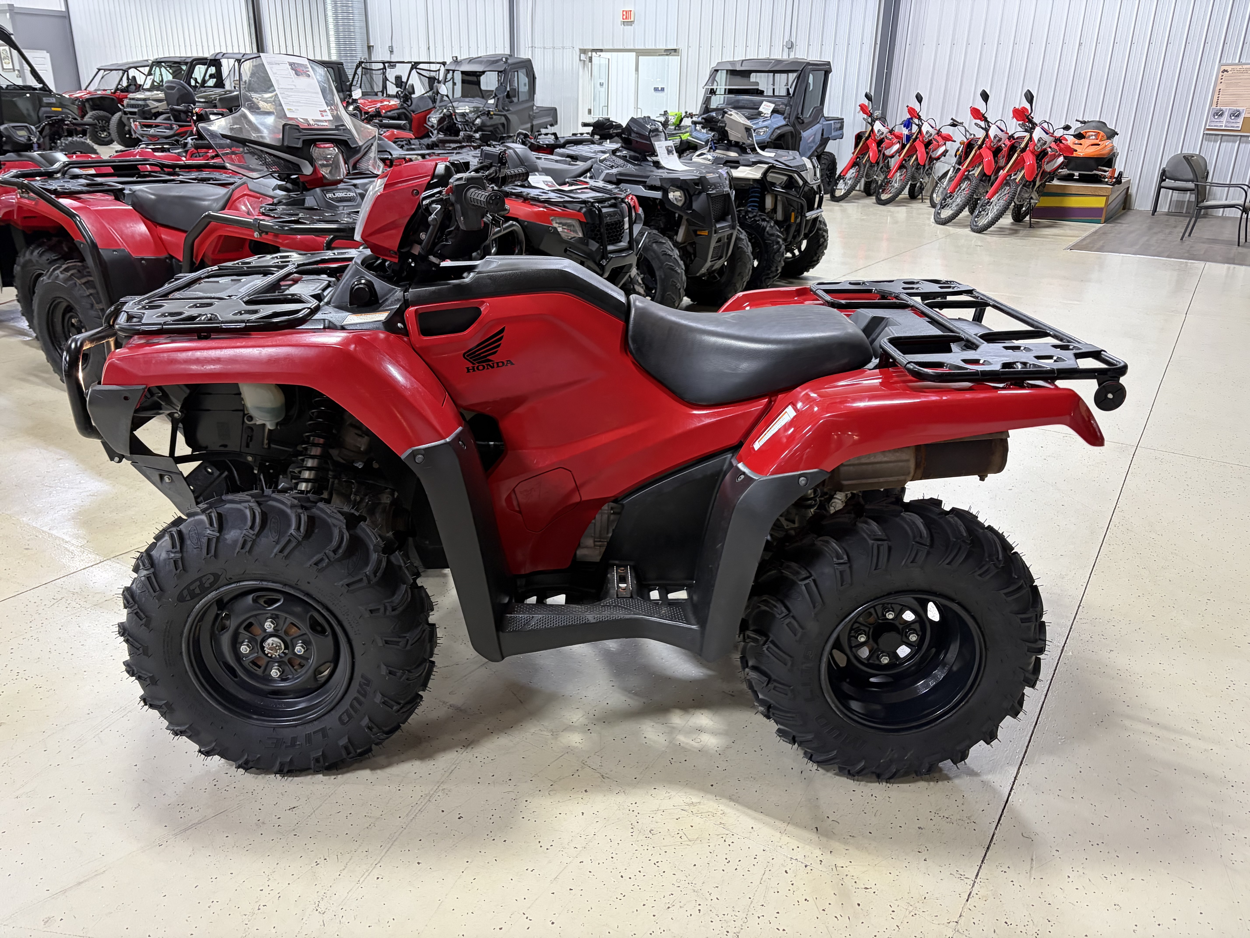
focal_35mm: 26
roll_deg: -1.1
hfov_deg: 67.3
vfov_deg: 53.1
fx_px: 939
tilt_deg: -21.3
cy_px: 469
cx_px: 625
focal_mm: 5.96
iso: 320
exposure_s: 1/60
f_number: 1.6
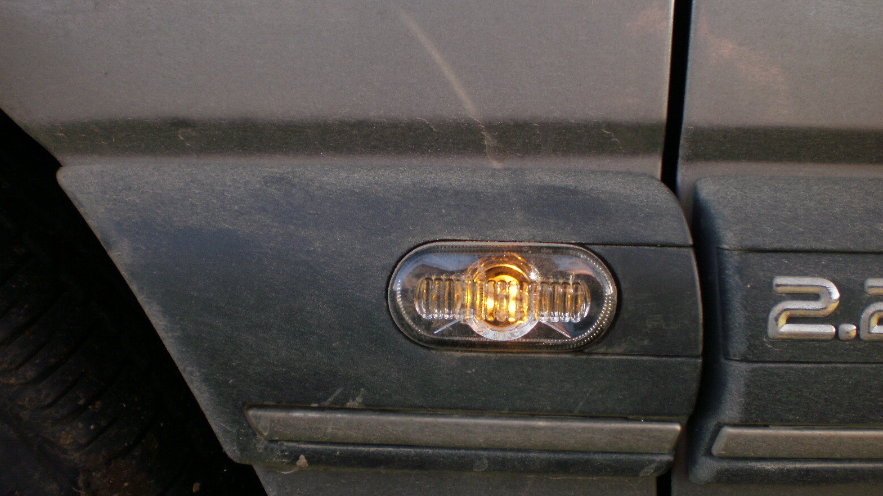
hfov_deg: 50.5
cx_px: 443
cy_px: 250
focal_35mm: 40
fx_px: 936
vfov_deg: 29.7
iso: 100
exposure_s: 1/125
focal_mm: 6.3
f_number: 3.1
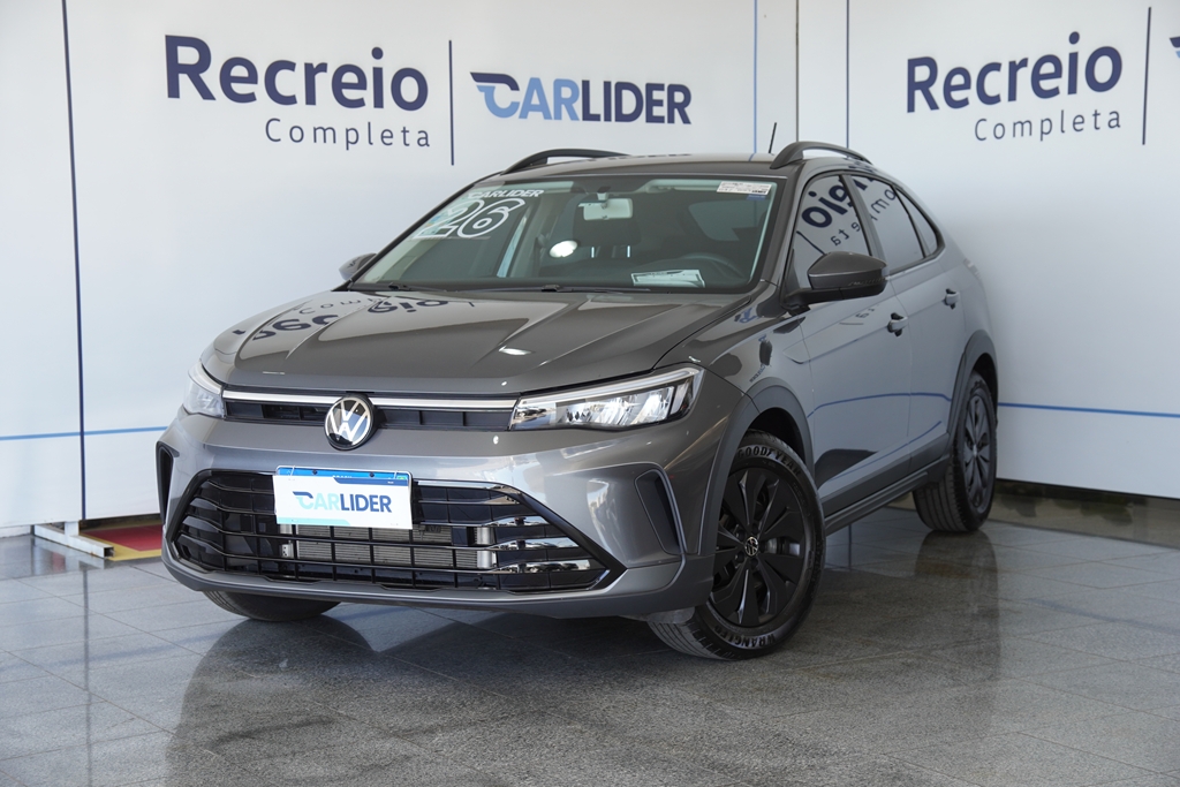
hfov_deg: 33.4
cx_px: 590
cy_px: 394
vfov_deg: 22.6
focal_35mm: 60
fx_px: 1967
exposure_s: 1/80
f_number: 4
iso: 160
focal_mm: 40
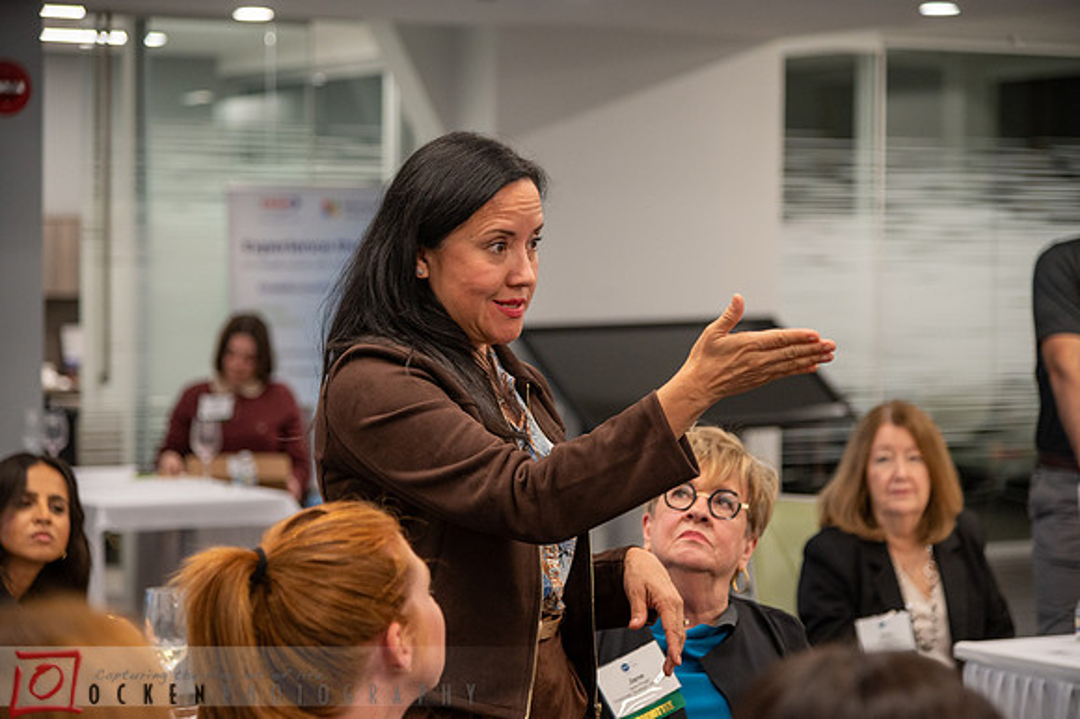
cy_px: 360
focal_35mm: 98
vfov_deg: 13.9
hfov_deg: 20.8
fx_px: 2938
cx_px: 540
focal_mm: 98
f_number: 4
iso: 1600
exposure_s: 1/160
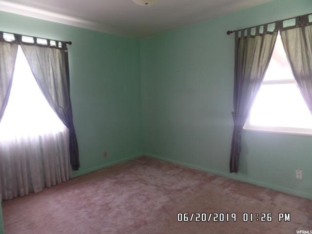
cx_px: 156
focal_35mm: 23
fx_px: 207
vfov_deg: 58.9
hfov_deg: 73.9
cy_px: 117
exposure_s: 1/30
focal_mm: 4.1
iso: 240
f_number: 2.8
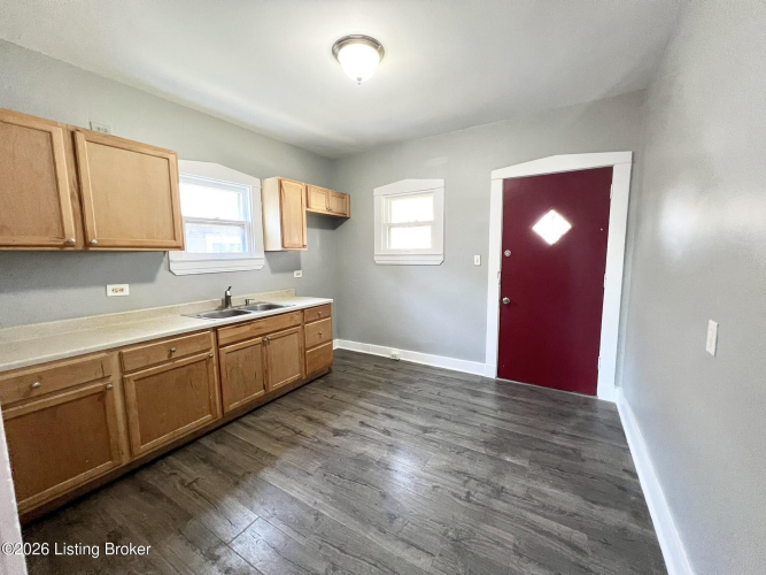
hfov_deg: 106.2
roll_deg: +0.7
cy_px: 288
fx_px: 288
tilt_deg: -7.1
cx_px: 383
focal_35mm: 13
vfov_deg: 89.9
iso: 400
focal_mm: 1.57
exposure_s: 1/60
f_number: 1.8
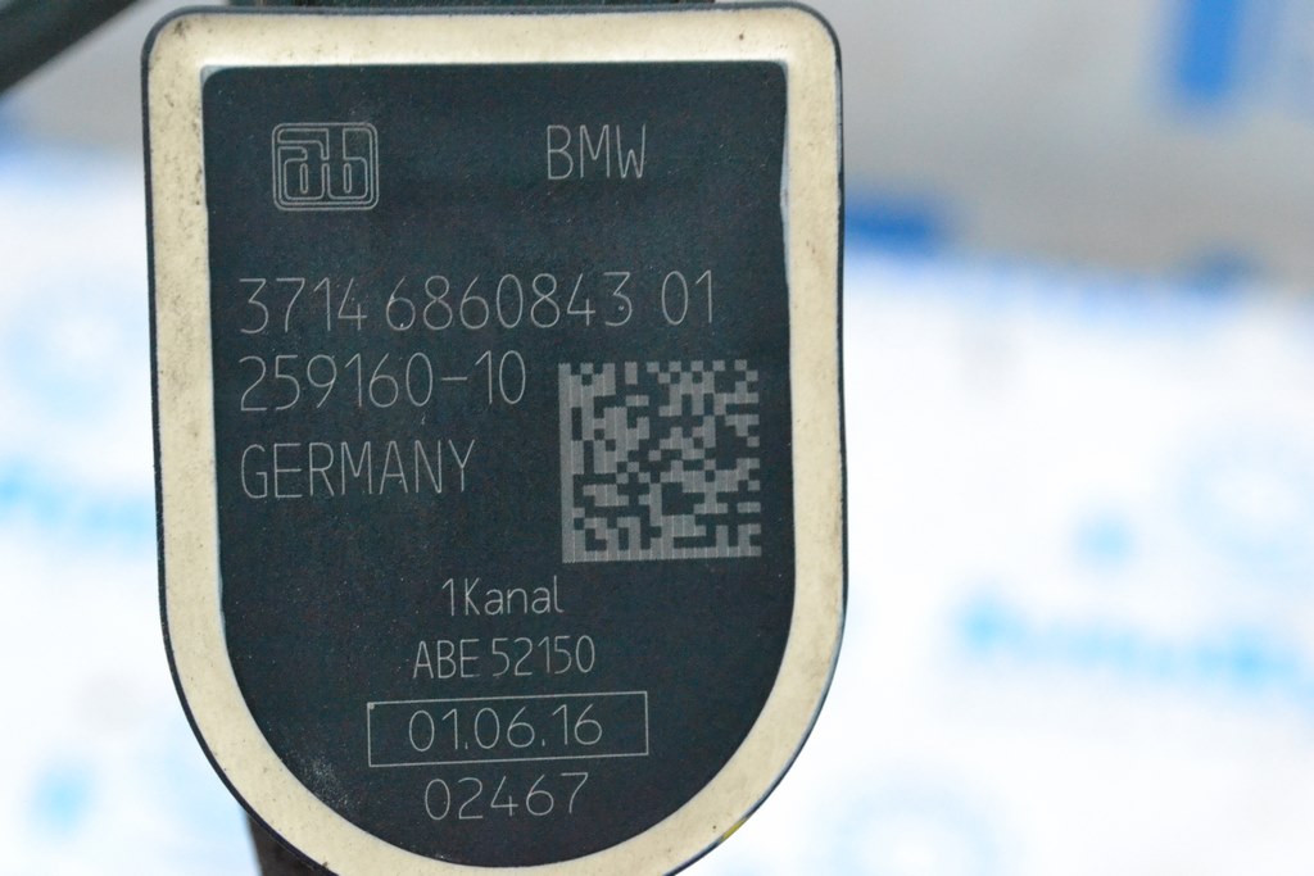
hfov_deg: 24.6
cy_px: 438
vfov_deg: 16.6
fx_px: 3011
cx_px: 657
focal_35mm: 82
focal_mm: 55
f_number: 9
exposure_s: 1/160
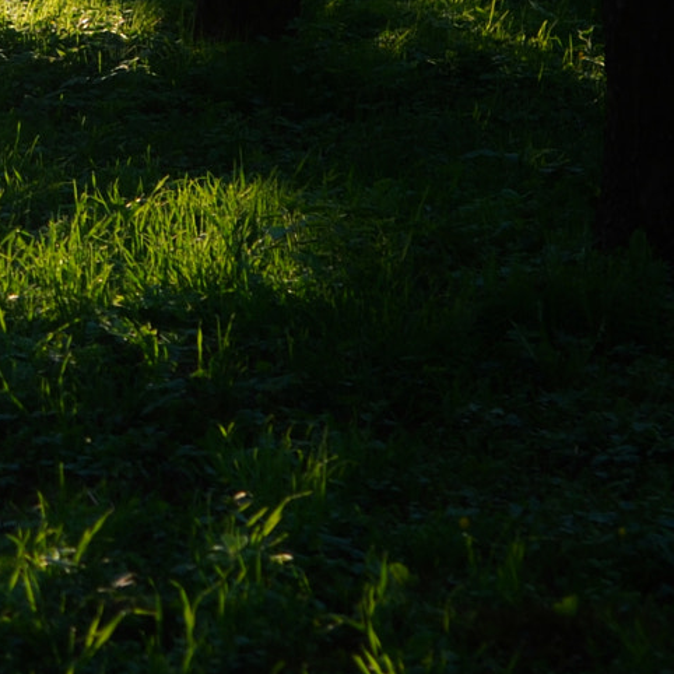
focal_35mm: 271
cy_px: 27
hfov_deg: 6.4
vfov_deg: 6.4
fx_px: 5970
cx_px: -433
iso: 100
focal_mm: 50
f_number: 4
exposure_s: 1/200
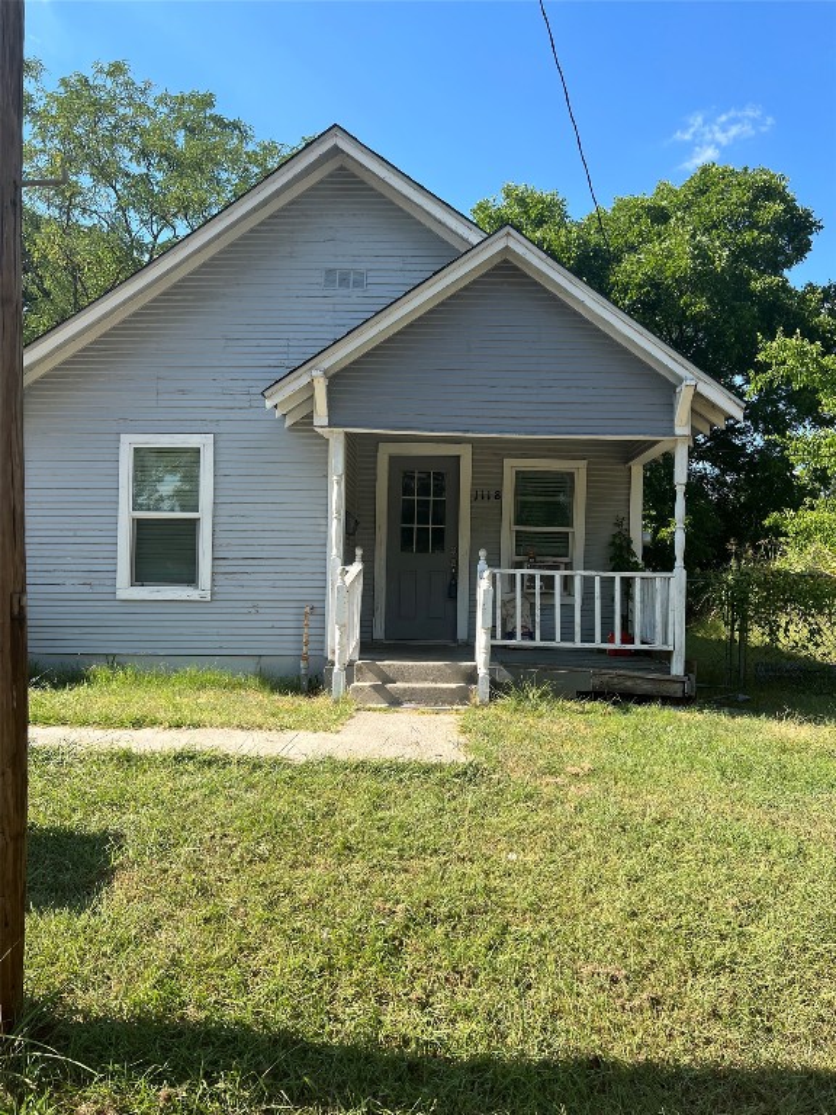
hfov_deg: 53.1
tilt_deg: +2.3
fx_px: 837
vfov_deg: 67.3
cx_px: 418
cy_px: 558
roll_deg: -1.5
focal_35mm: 26
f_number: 1.5
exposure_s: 1/2208
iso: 50
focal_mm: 5.7
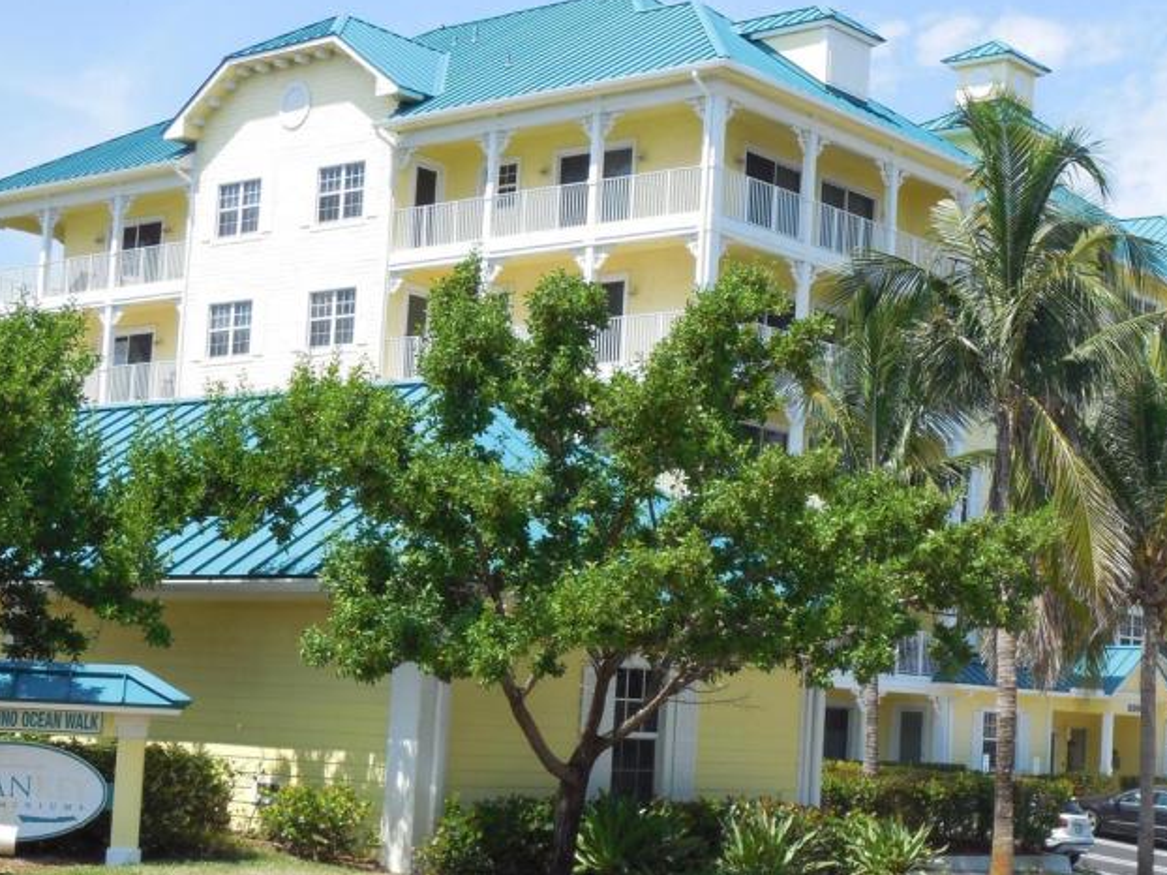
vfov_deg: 20.7
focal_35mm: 71
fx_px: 2393
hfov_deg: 27.3
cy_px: 501
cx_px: 775
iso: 125
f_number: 3.8
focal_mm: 8.2
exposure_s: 1/800
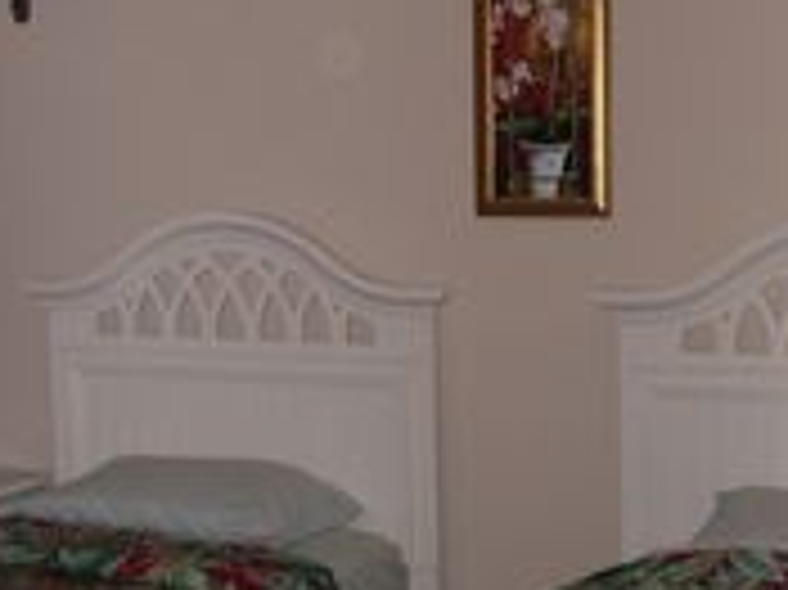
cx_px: 657
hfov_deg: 24.5
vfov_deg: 18.9
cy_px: 320
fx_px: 1774
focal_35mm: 78
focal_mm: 5.6
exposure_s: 1/59.9
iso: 142
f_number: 2.7
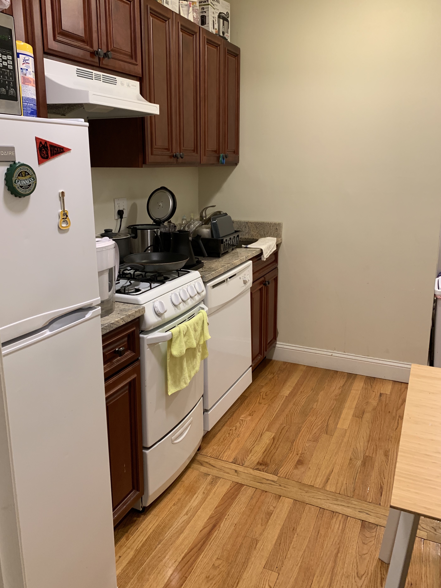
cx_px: 212
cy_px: 276
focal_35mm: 28
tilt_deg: -10.5
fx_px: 476
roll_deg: +1.5
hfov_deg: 49.7
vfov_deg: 63.4
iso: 100
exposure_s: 1/60
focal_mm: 4.25
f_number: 1.8
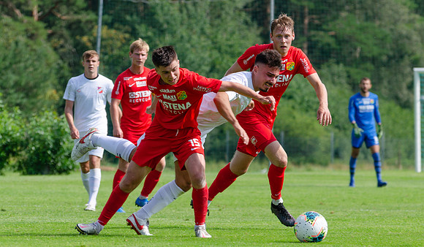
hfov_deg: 5.4
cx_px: 263
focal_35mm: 396
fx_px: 4493
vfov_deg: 3.2
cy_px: 137
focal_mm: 170
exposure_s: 1/800
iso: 100
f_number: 5
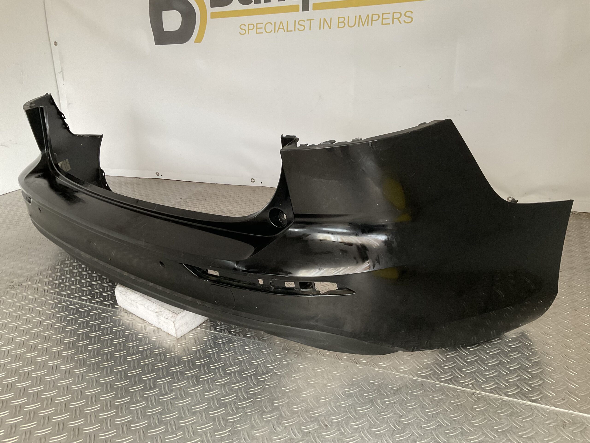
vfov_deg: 48.2
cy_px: 222
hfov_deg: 61.7
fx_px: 494
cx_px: 295
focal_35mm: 29
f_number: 1.8
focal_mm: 3
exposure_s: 1/60
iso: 80
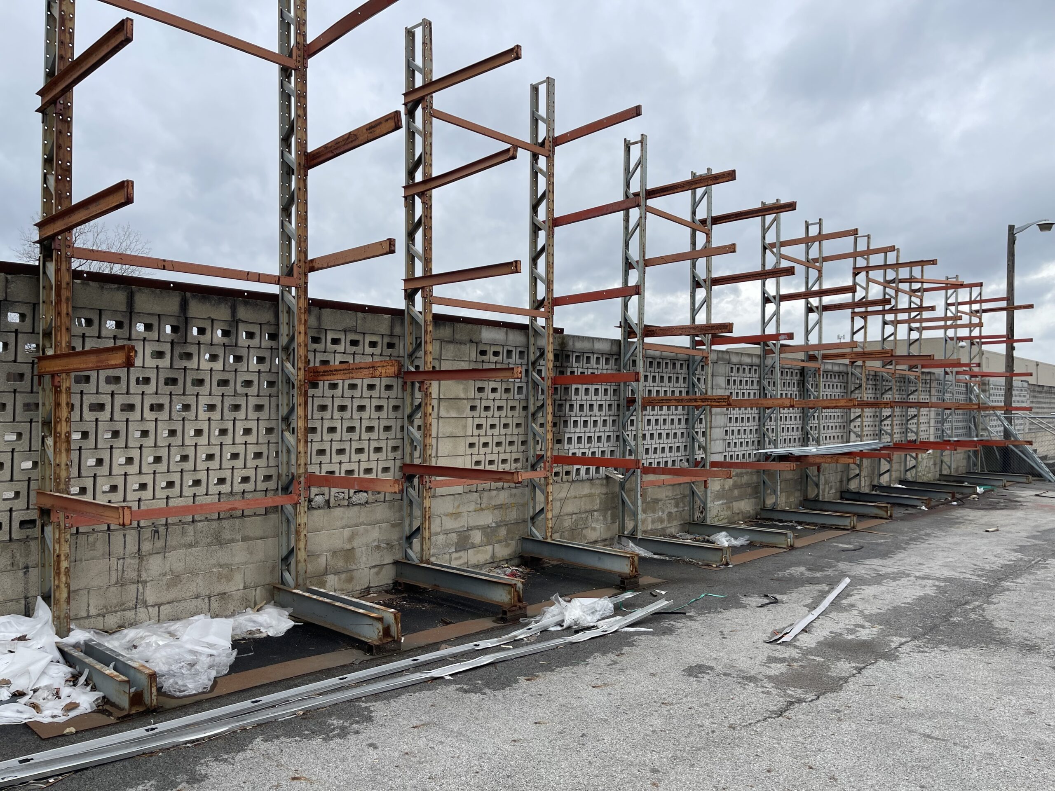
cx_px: 528
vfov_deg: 54.9
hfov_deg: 69.4
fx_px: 762
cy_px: 396
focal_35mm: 25
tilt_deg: -0.7
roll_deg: +0.3
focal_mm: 5.1
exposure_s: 1/1200
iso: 32
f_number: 1.6
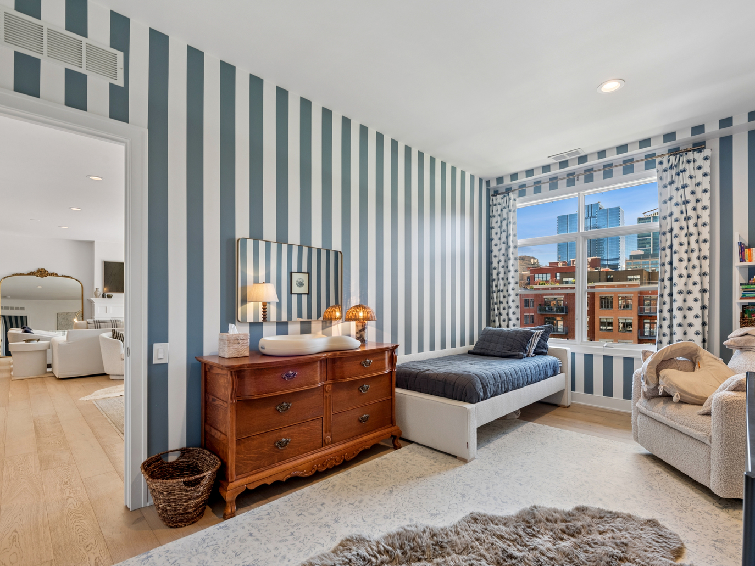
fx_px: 371
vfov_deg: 74.7
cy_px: 292
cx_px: 402
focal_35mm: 17
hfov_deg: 90.9
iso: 250
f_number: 8
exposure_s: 1/20
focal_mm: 15
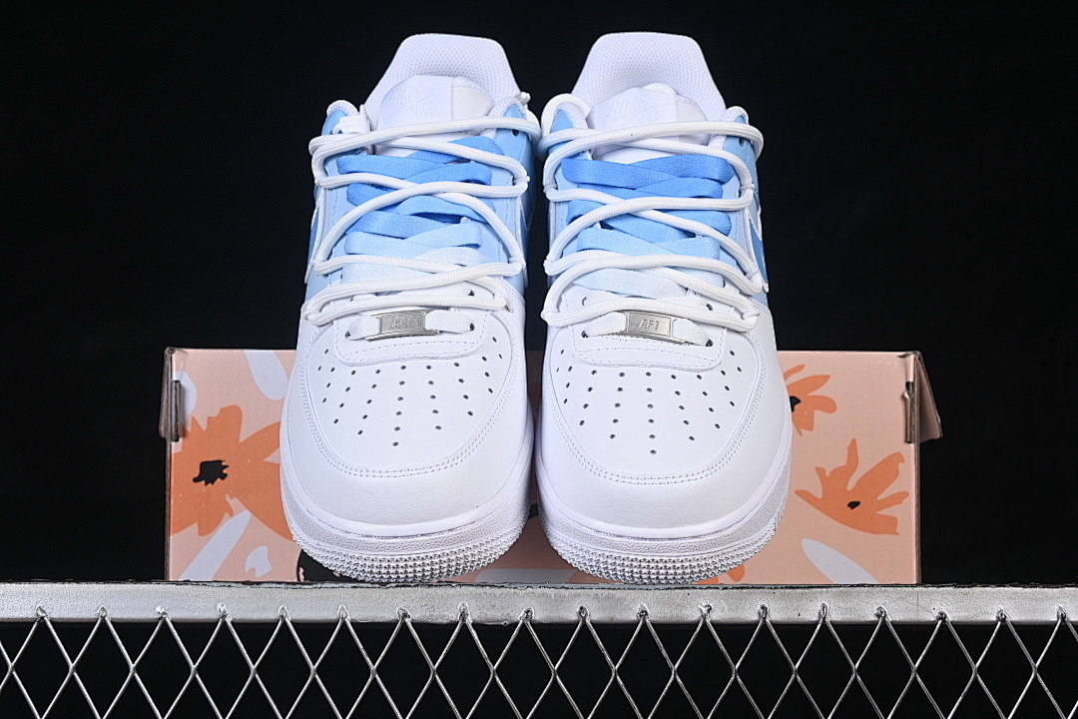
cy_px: 360
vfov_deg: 18.2
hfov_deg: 27.0
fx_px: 2246
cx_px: 539
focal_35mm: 75
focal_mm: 50
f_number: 8
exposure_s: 1/80
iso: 160
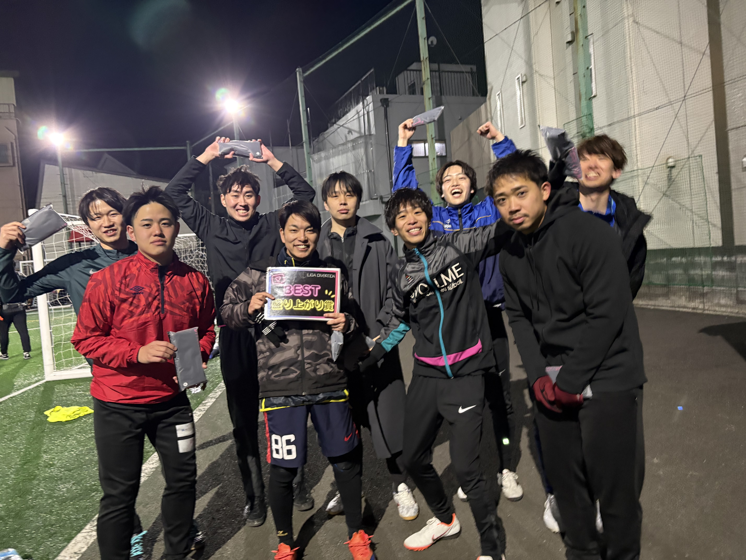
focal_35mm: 26
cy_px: 280
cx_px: 373
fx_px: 560
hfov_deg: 67.3
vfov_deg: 53.1
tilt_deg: -7.9
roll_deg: +4.6
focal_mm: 5.96
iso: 500
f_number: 1.6
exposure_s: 1/46
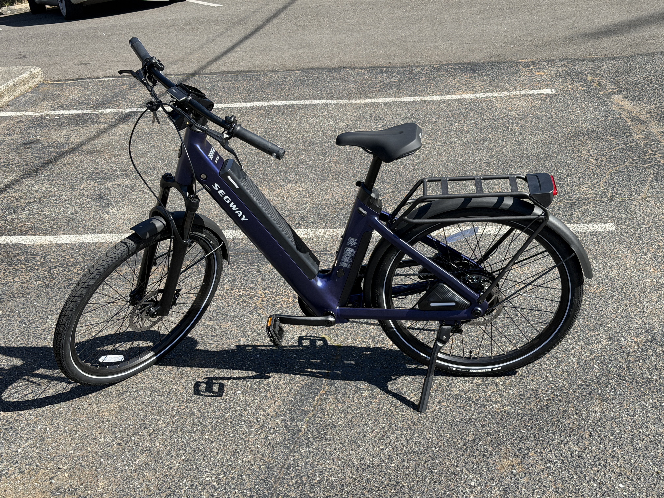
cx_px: 332
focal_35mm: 48
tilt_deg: -22.3
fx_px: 921
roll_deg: +4.6
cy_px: 249
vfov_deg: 30.3
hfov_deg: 39.7
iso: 64
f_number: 1.78
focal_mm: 6.76
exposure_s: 1/1754
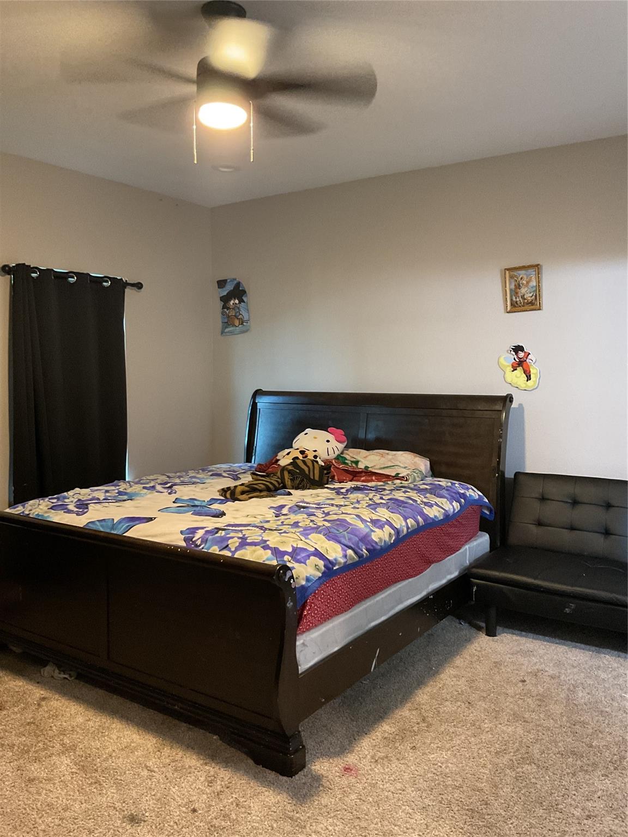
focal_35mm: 29
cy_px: 418
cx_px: 314
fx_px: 701
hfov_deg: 48.2
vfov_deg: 61.7
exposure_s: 1/30
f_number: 1.8
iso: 400
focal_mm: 3
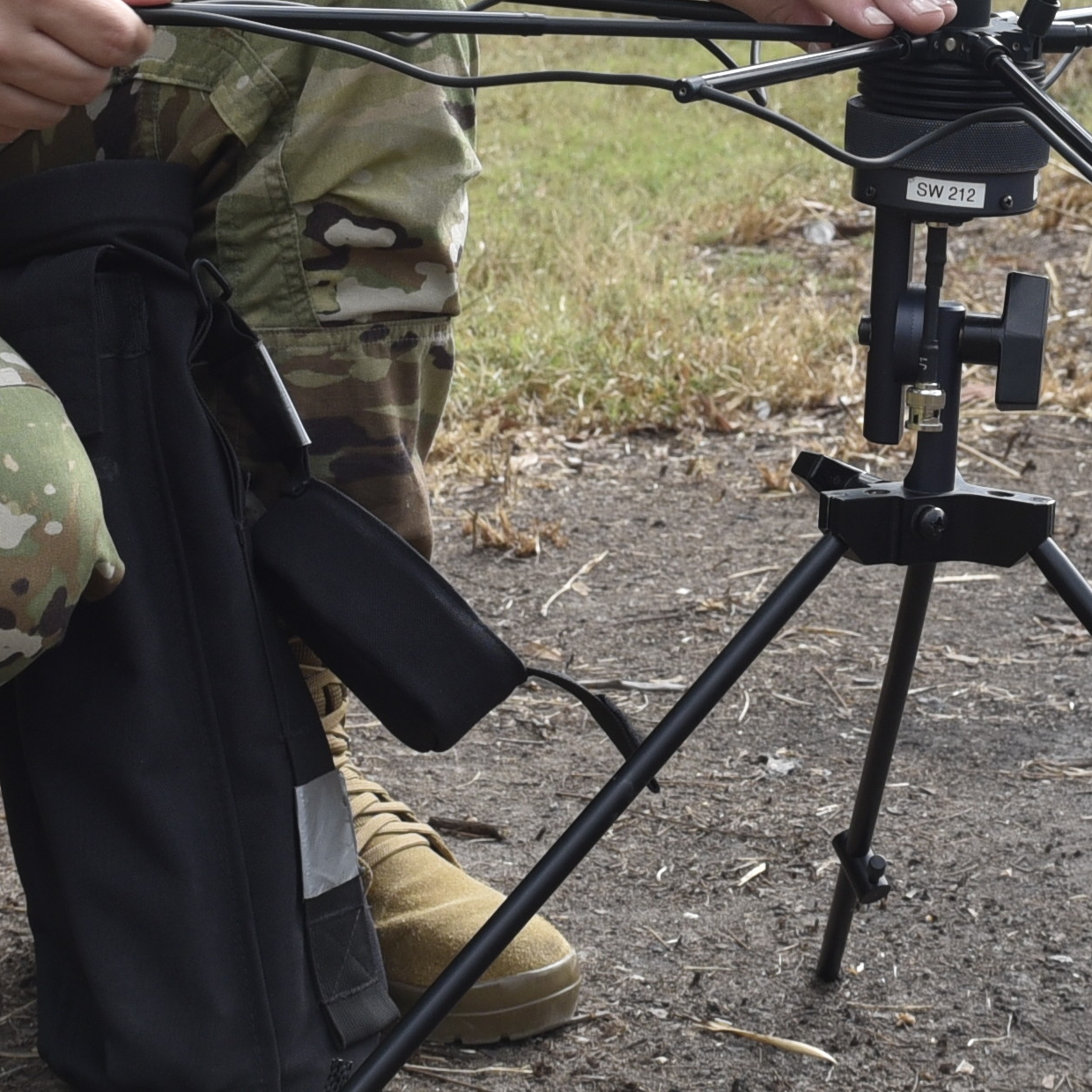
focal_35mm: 99
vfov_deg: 17.3
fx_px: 3533
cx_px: 771
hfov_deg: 17.5
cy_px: 115
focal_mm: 24
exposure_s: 1/320
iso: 400
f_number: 9
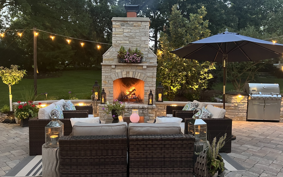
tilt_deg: -5.1
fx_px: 216
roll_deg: -1.2
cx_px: 141
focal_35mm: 28
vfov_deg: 44.6
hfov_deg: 66.5
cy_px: 87
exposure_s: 1/30
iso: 500
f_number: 1.5
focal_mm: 5.7
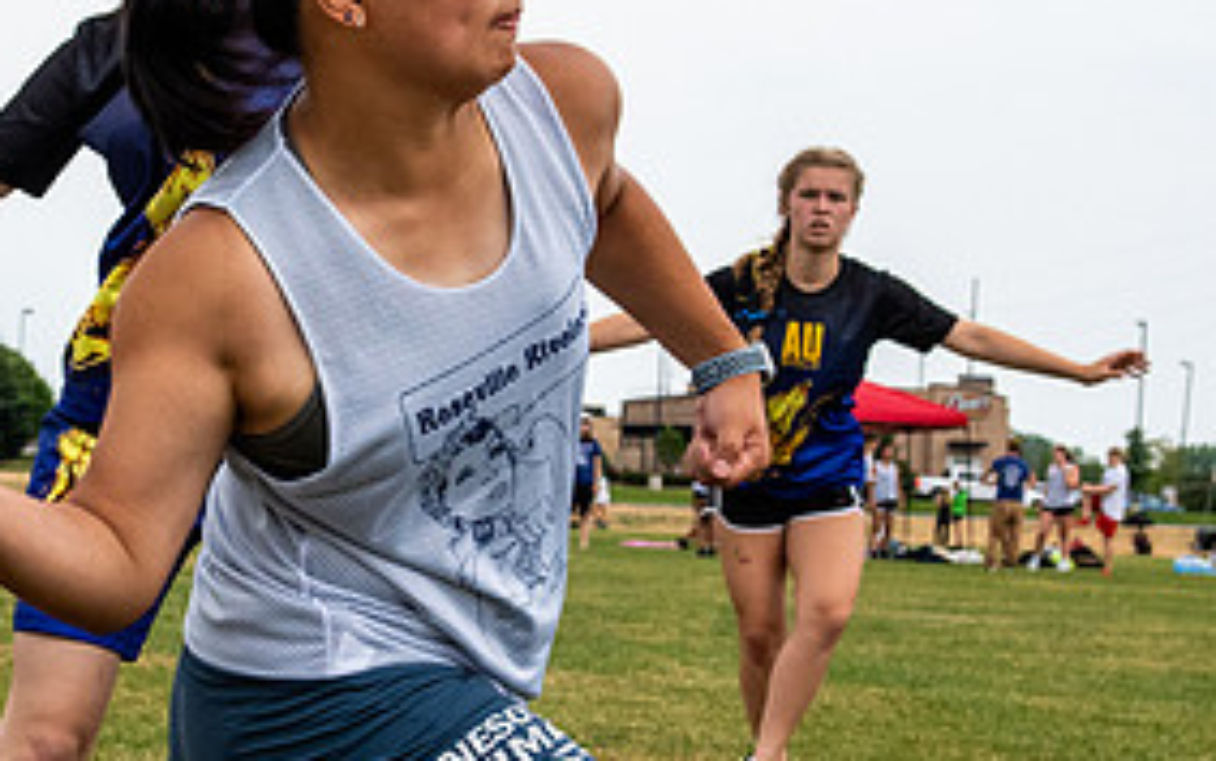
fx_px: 3381
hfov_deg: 20.2
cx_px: 249
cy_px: 430
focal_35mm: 102
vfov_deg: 12.8
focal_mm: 28
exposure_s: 1/1250
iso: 1600
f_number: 5.6
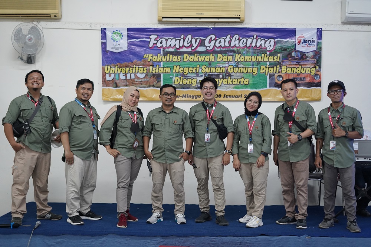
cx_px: 186
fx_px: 515
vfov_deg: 27.0
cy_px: 124
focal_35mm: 50
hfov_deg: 39.6
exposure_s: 1/100
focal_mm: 50
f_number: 2.2
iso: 2500
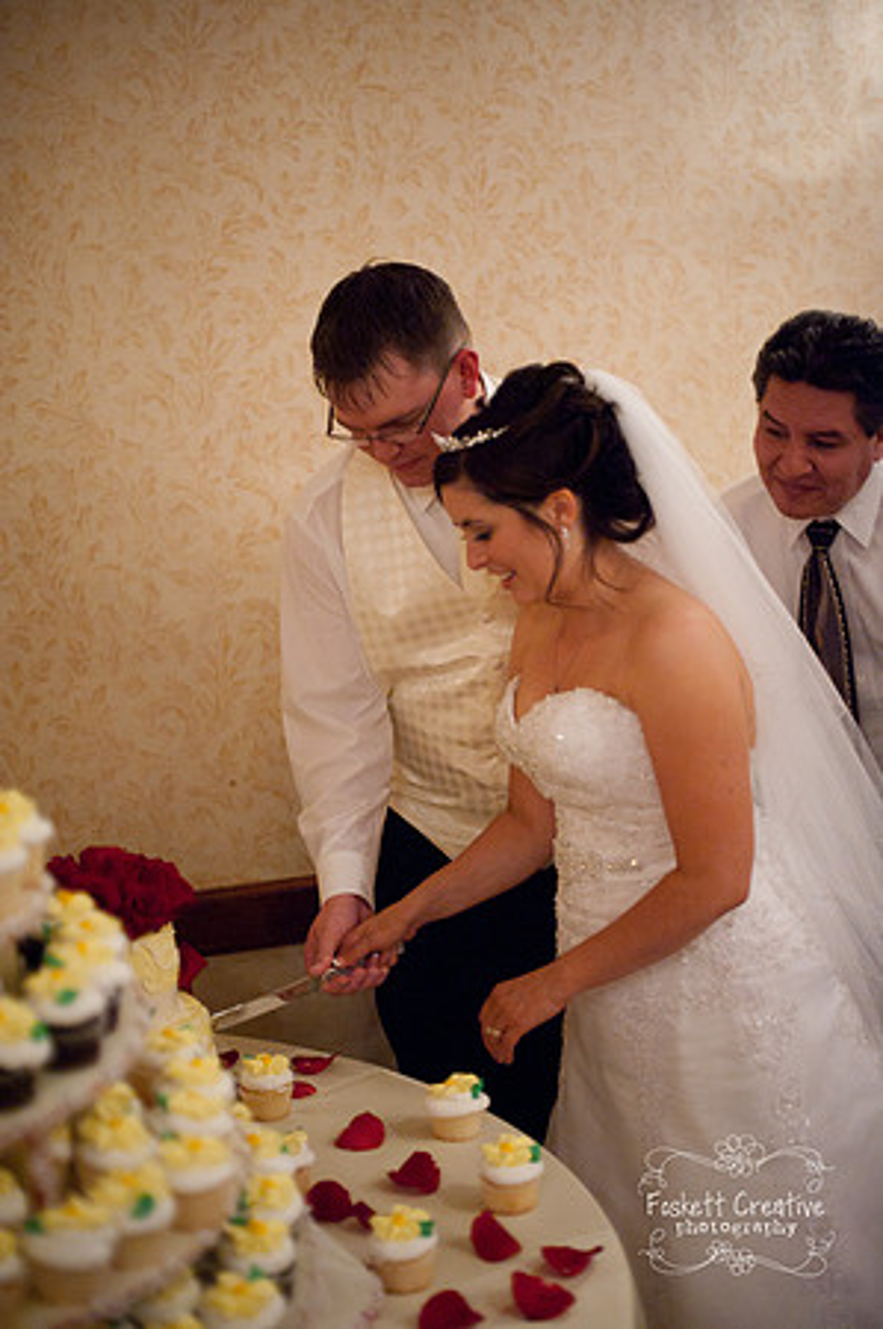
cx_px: 442
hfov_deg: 26.9
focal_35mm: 50
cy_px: 664
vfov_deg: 39.6
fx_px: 1844
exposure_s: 1/60
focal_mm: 50
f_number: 1.4
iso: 4000
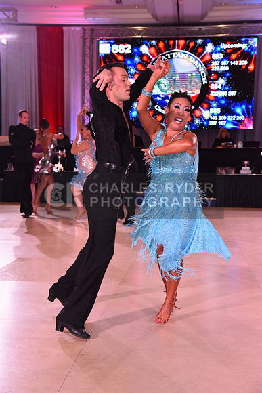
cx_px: 131
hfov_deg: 24.6
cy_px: 196
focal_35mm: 55
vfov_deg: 36.2
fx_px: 600
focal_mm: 55
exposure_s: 1/320
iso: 2500
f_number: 6.3
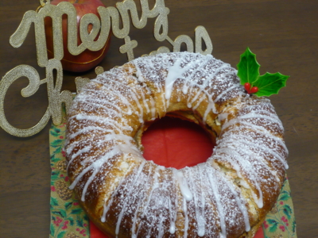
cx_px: 159
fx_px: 496
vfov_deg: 27.0
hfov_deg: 35.5
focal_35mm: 54
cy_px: 119
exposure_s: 1/8
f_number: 4
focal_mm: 8.9
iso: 200
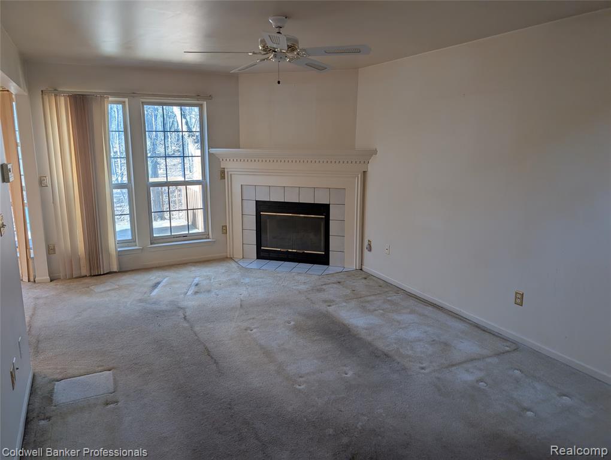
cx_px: 306
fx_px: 424
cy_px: 230
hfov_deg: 71.5
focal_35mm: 24
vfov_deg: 56.9
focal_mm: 6.9
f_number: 1.68
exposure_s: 1/120
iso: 56
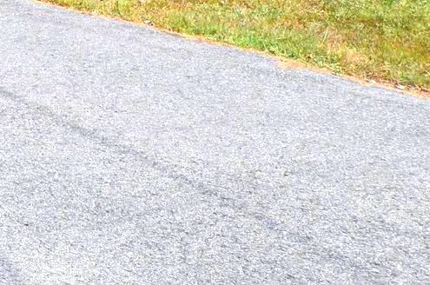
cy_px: -230
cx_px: -375
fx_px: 1478
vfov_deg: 10.4
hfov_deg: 14.3
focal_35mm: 124
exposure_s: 1/250
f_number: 10
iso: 320
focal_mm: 20
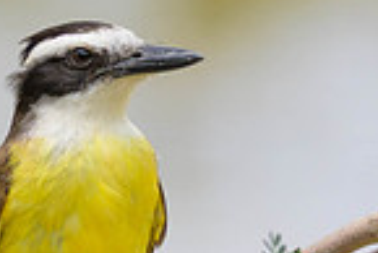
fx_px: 40412
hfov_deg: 0.5
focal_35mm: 3845
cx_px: -10
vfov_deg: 0.4
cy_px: 411
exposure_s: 1/2000
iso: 110
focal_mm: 400
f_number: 2.8
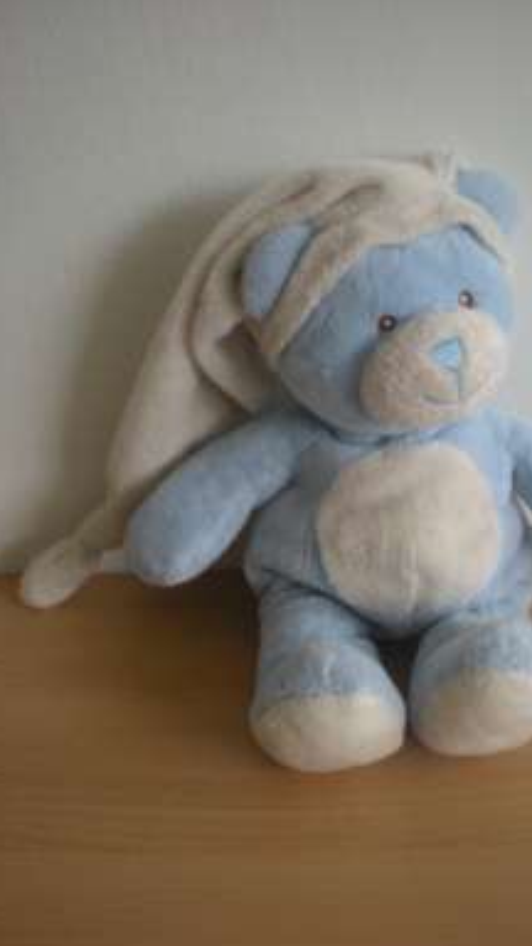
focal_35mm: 42
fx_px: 1053
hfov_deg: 28.2
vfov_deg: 48.4
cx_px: 345
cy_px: 478
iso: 200
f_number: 3.1
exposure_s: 1/32.2
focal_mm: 6.3
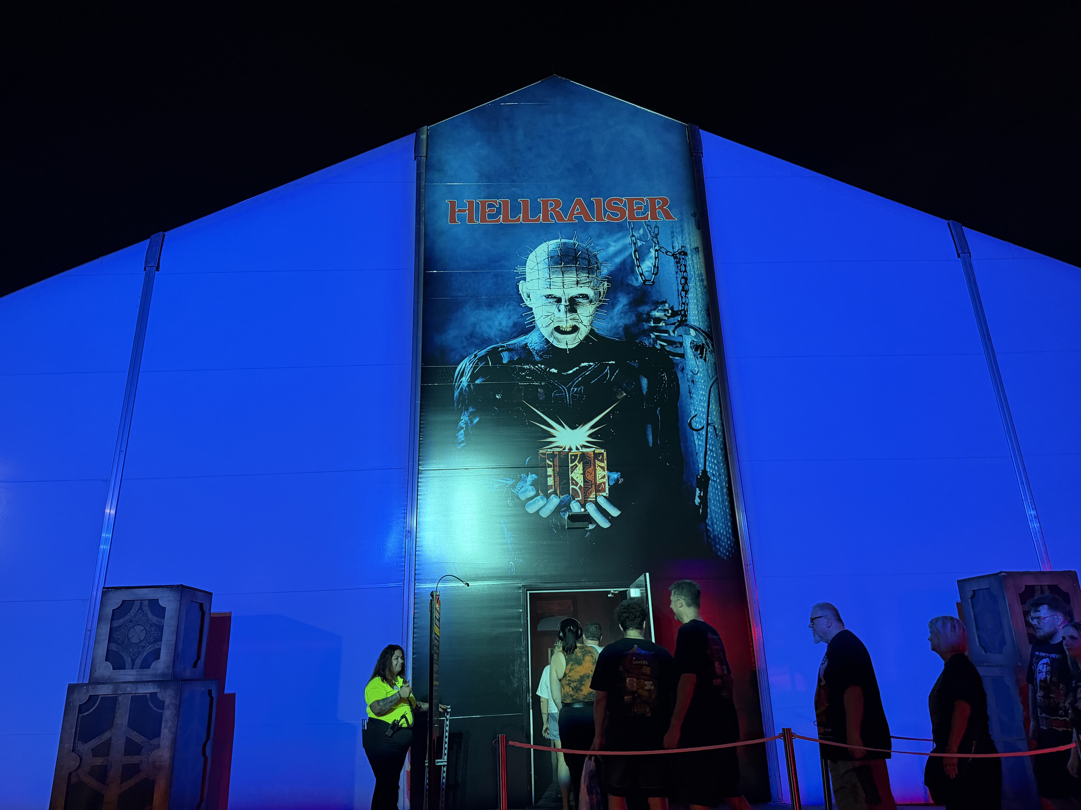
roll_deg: +3.3
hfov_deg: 71.6
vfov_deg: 56.8
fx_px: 749
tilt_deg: +18.9
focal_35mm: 24
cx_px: 540
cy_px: 405
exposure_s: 1/60
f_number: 1.78
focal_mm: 6.76
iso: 400
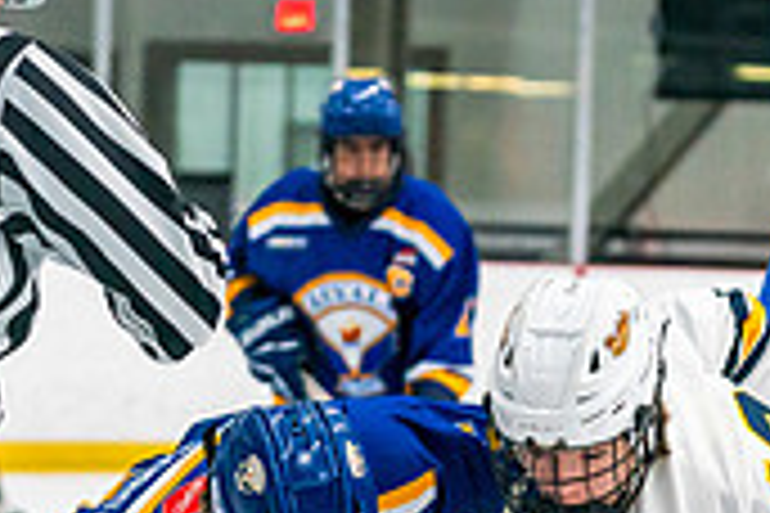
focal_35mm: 237
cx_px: 446
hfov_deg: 8.7
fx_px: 5069
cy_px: 722
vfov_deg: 5.7
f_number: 2.8
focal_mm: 70
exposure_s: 1/1250
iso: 3200
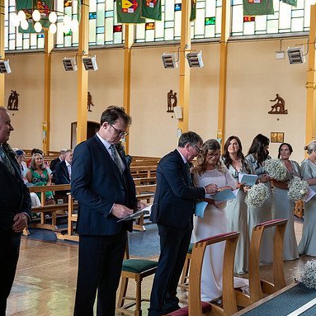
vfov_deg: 31.6
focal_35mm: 54
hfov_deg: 31.1
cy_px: 158
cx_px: 236
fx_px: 558
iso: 640
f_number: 3.5
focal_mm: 42
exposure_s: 1/160
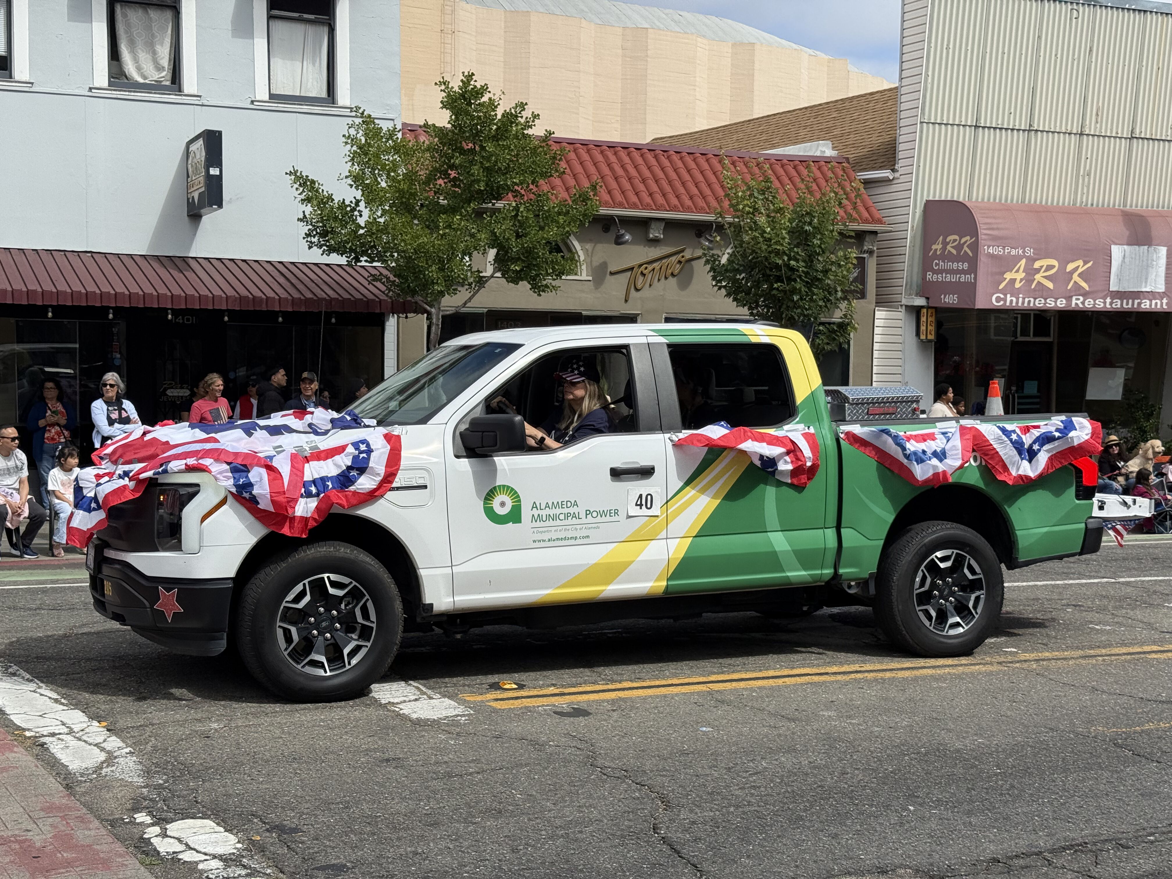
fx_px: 1625
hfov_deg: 39.7
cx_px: 586
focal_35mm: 48
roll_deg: -0.6
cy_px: 440
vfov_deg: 30.3
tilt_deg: -2.3
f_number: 1.78
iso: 64
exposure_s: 1/6024
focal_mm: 6.76
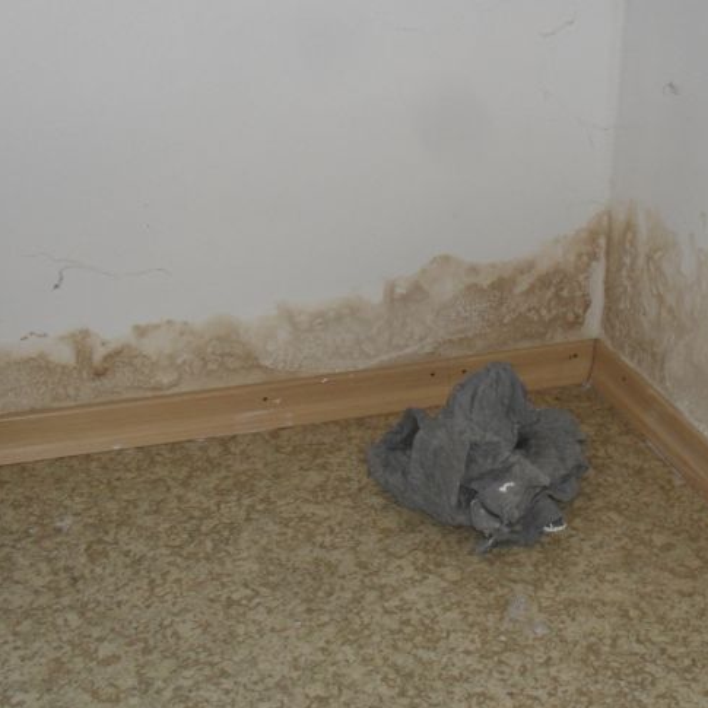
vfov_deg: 33.4
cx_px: 534
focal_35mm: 51
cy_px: 333
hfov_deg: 32.7
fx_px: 1180
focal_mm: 6.3
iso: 200
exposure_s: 1/45
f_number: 3.2
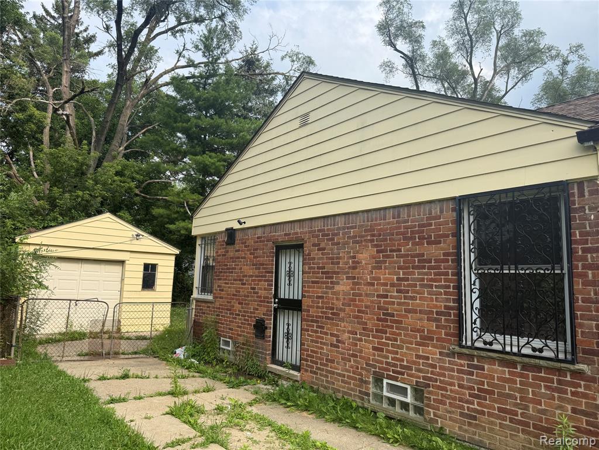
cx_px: 300
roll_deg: -2.4
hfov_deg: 71.6
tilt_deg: +8.2
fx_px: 415
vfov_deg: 56.8
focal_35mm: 24
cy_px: 225
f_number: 1.78
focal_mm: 6.76
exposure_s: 1/2110
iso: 80
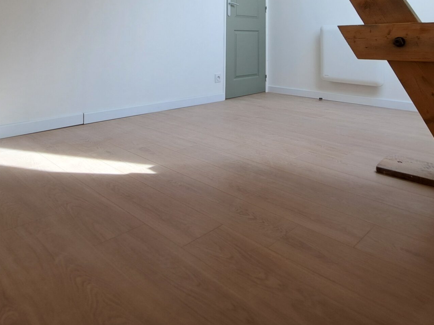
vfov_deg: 45.2
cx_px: 207
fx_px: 326
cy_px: 3
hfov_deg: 67.3
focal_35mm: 26
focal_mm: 1.74
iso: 50
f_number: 2.2
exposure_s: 1/50
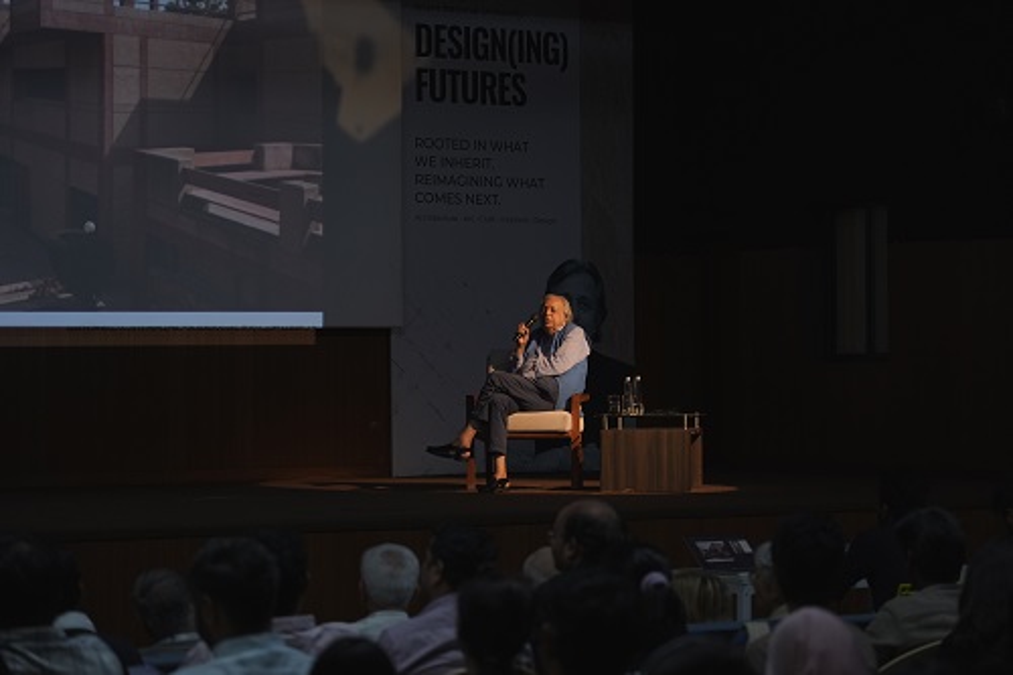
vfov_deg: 13.0
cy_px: 338
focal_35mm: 105
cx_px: 506
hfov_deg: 19.5
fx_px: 2953
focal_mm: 105
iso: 1000
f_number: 4
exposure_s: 1/100
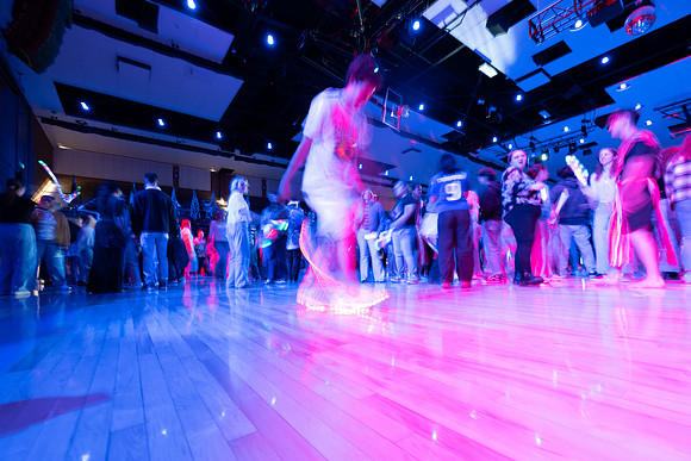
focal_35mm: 15
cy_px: 254
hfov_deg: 98.7
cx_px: 344
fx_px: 296
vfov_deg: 75.5
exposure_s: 1/2
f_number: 5.6
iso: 800
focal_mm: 14
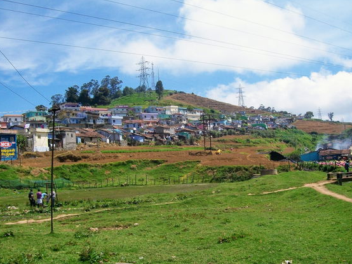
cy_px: 142
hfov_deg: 47.9
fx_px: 396
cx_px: 184
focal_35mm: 39
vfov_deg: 36.8
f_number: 4.8
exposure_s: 1/500
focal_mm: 6
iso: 80
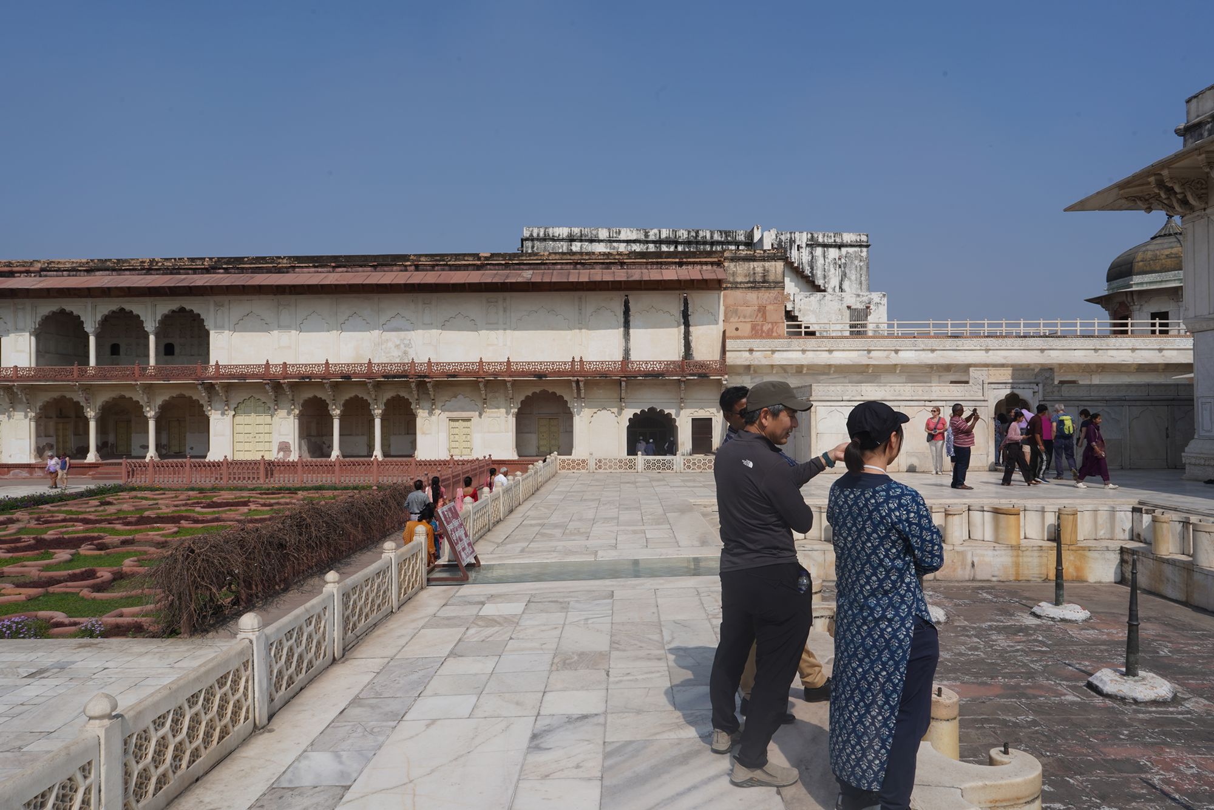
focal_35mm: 24
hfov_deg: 73.7
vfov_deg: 53.1
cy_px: 405
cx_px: 607
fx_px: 809
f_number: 20
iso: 100
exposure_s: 1/100
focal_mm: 24
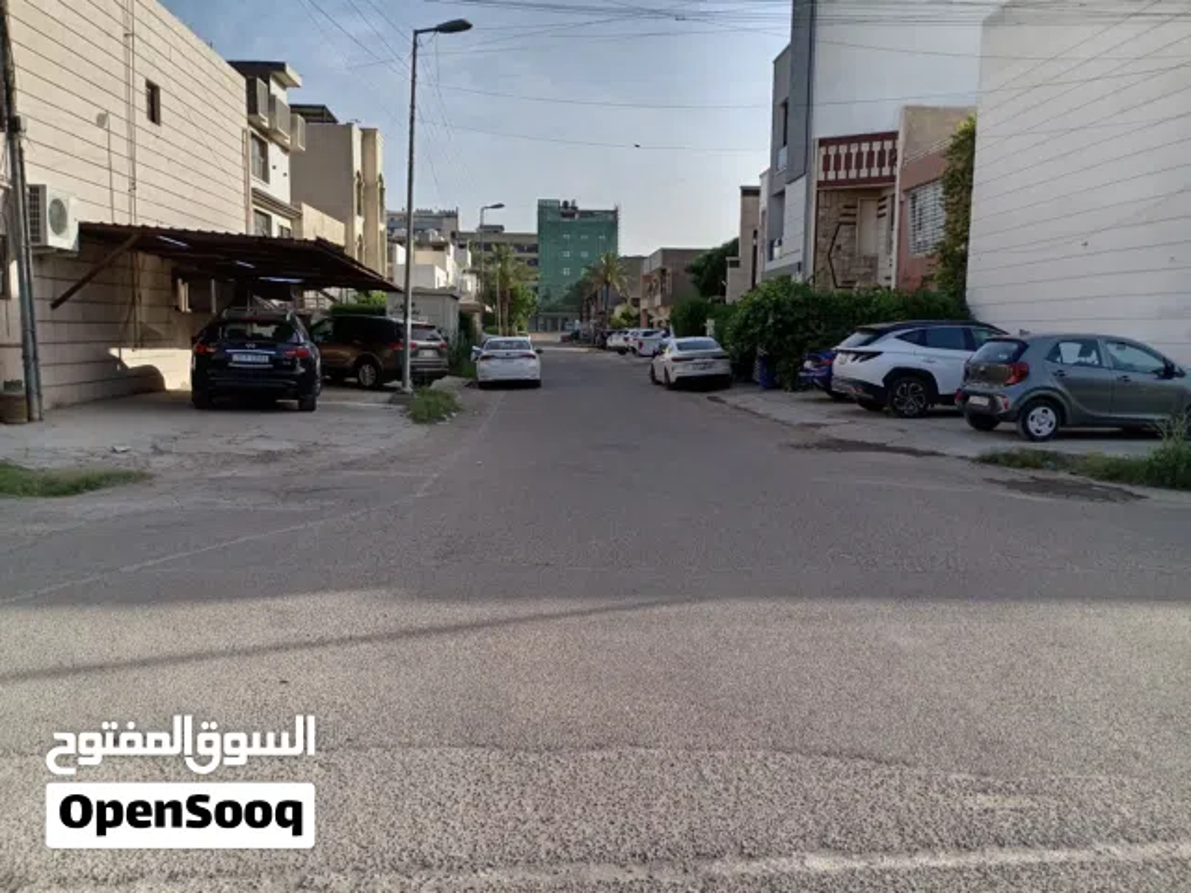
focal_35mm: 27
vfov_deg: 51.4
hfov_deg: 65.3
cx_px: 596
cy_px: 446
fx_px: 929
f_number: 1.8
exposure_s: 1/389
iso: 101
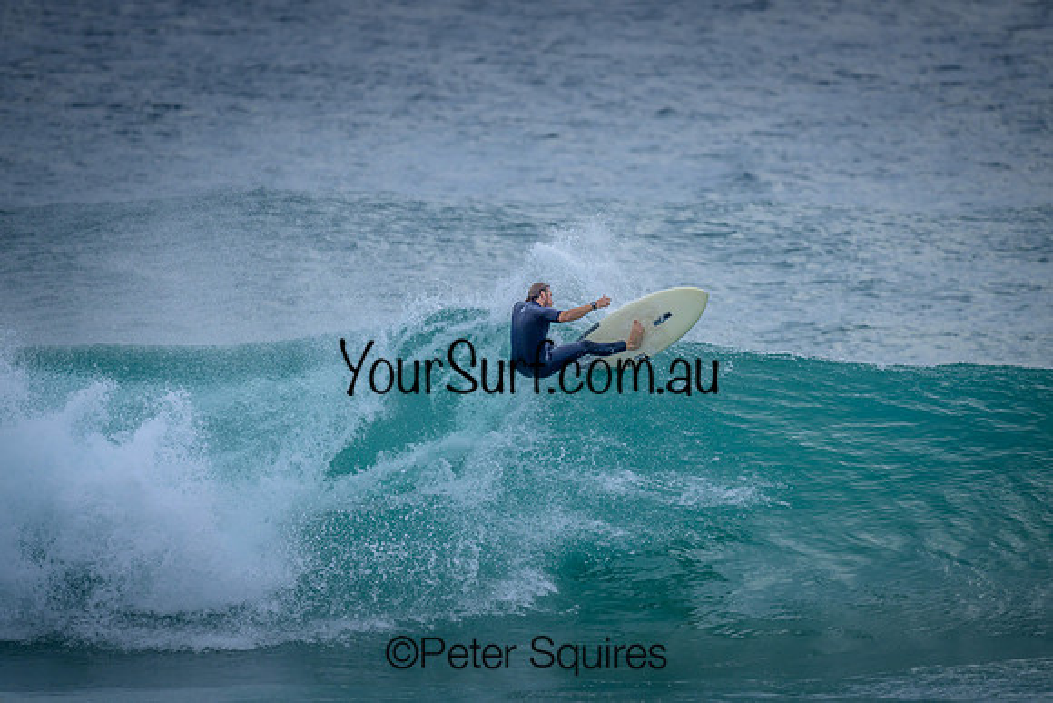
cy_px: 344
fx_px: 23884
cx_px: 537
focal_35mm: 816
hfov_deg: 2.5
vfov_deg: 1.7
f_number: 6.3
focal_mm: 800
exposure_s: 1/2000
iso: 900
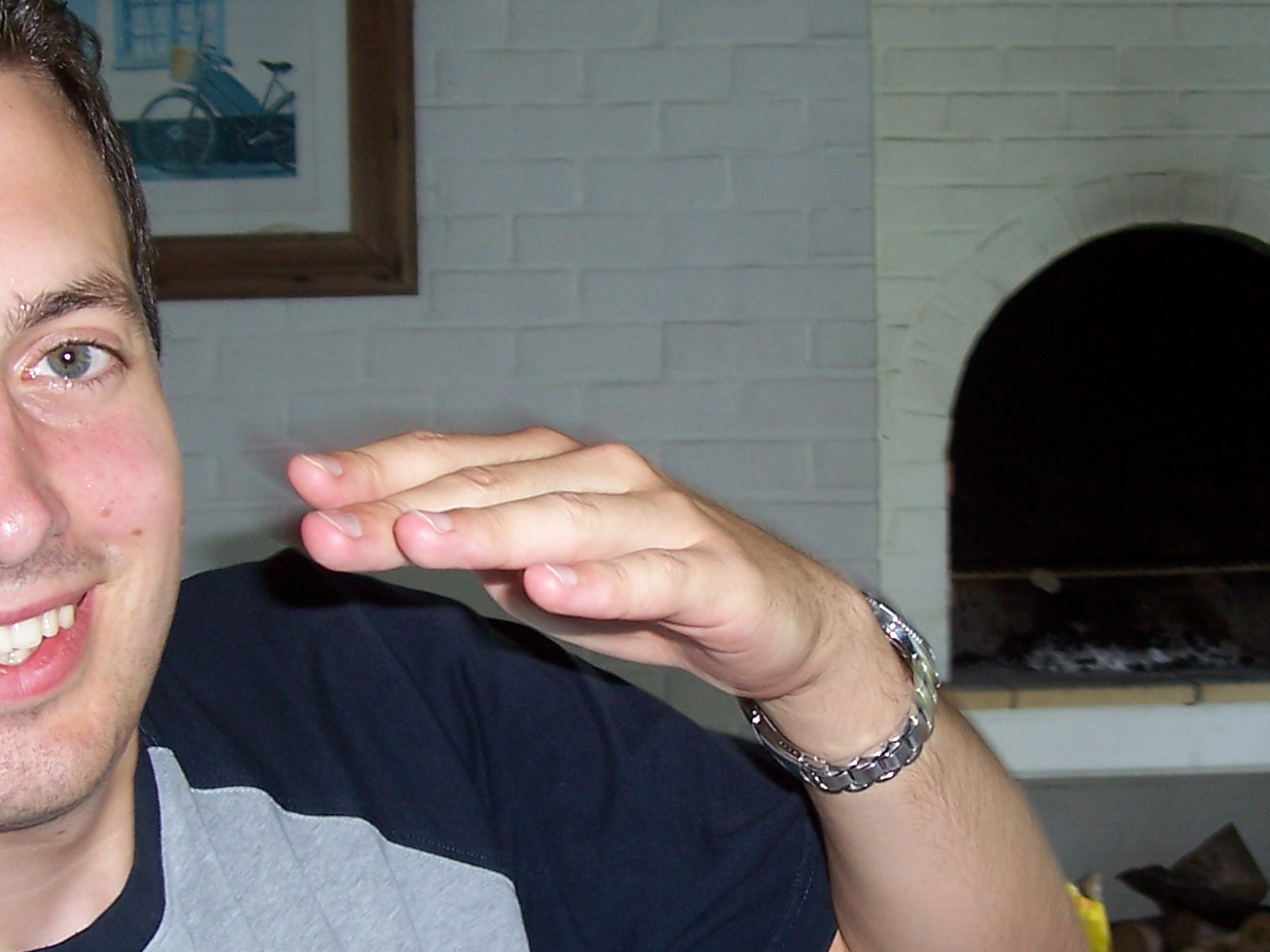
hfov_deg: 32.2
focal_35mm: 60
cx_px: 675
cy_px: 580
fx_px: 2201
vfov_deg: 24.4
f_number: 2.7
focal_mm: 5.6
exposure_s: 1/60
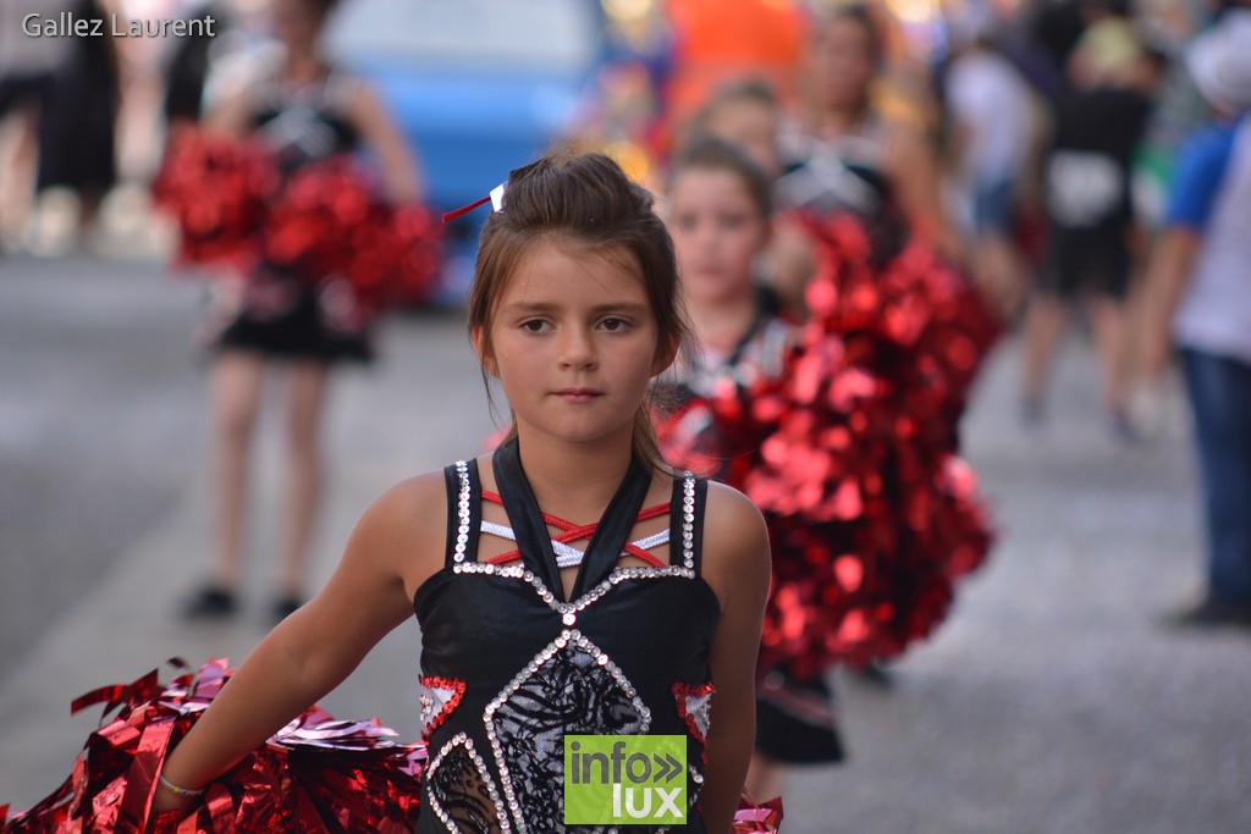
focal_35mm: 225
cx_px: 626
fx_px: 7819
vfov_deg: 6.1
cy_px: 417
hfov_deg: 9.1
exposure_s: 1/400
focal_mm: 150
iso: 100
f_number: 2.8
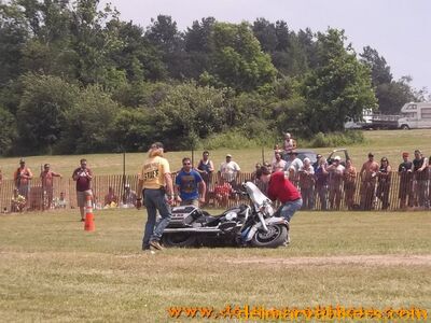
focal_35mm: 135
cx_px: 216
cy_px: 162
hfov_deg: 14.6
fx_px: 1681
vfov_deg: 11.0
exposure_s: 1/320
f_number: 5.9
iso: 80
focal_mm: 24.5
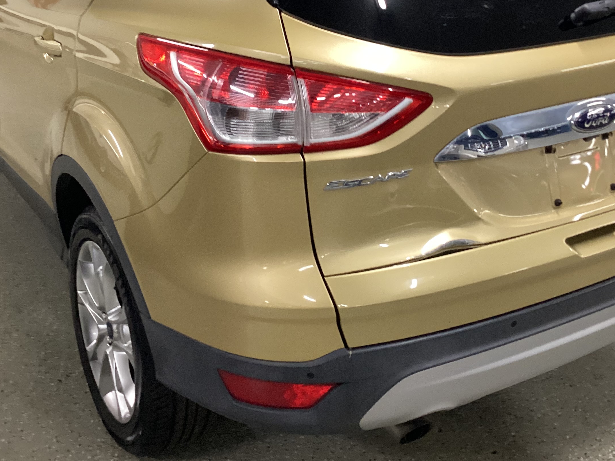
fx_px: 835
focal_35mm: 47
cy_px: 130
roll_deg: -0.8
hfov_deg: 40.4
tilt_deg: -21.0
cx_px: 317
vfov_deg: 30.5
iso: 250
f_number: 2.4
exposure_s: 1/40
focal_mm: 3.3
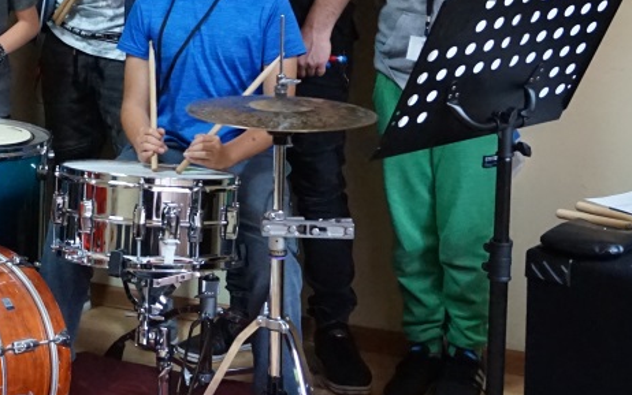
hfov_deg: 23.6
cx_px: -23
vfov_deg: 15.4
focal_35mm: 83
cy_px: 13
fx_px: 1436
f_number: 4
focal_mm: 21
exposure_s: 1/160
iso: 3200
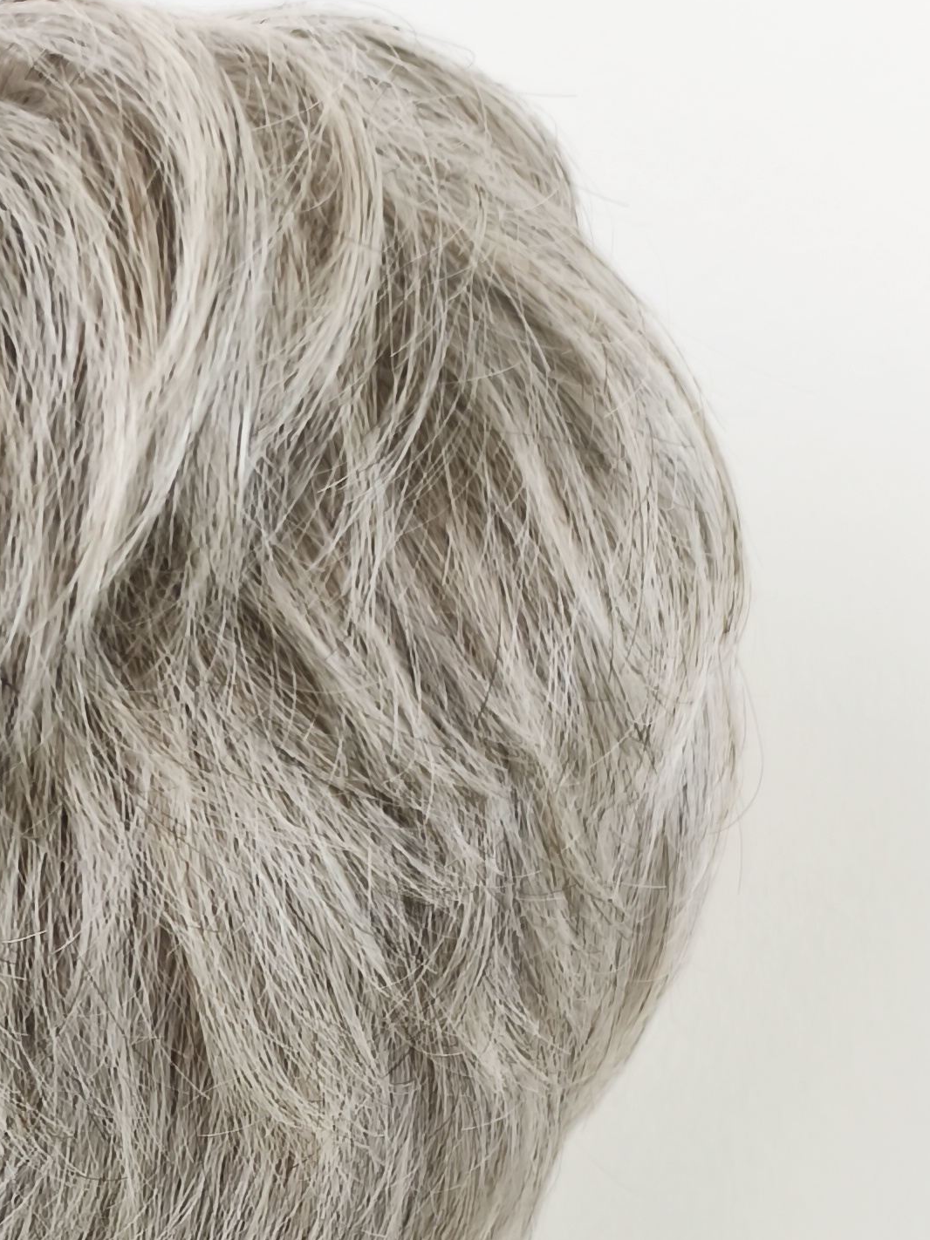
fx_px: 2365
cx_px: 12
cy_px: 1460
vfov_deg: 26.4
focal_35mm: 66
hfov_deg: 21.5
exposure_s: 1/15
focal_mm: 6.14
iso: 50
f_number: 1.65
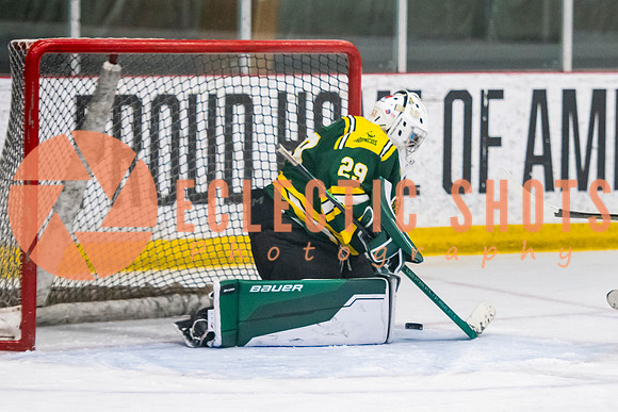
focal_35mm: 267
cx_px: 375
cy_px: 201
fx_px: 4580
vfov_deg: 5.2
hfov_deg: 7.7
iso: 2500
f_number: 3.2
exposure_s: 1/640
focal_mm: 135
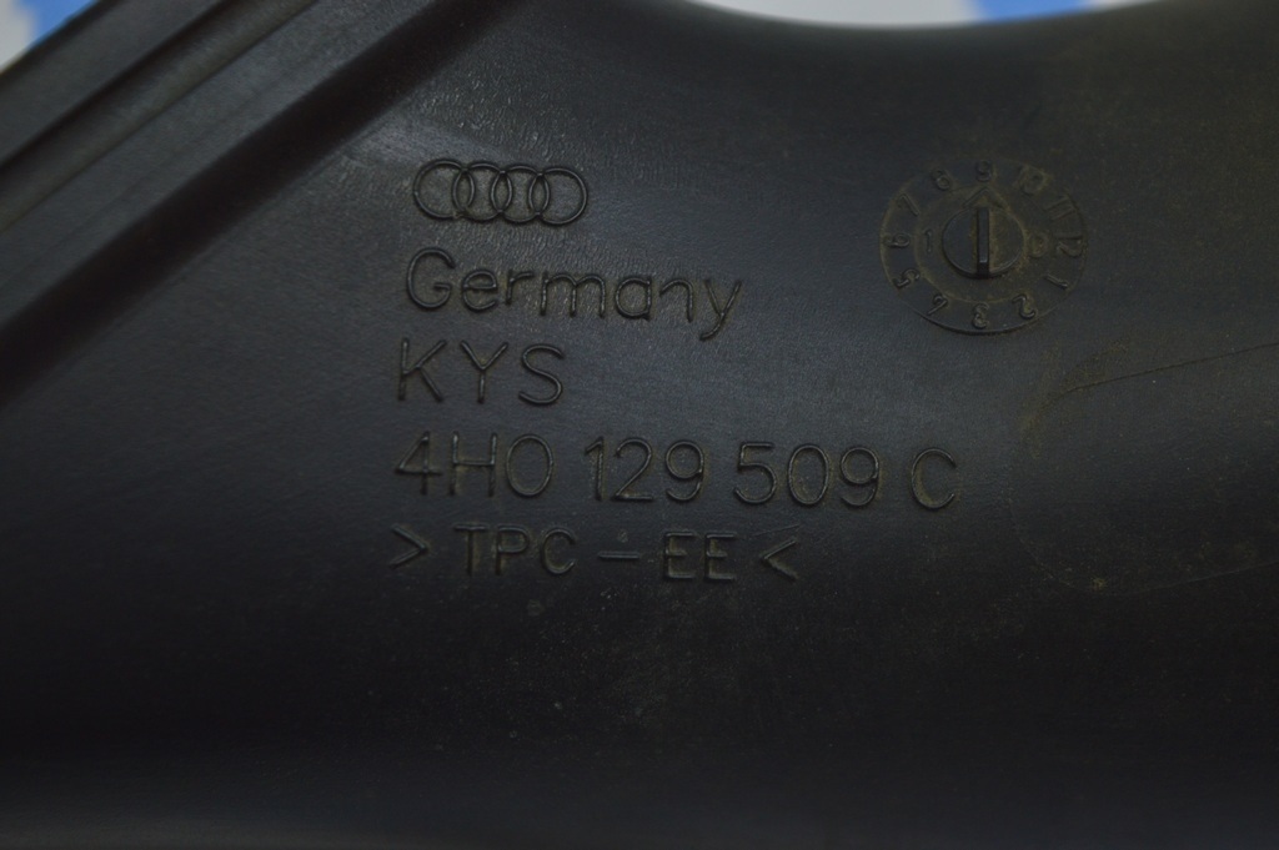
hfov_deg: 24.6
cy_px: 425
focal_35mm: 82
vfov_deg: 16.5
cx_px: 640
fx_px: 2929
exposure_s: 1/80
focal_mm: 55
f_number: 5.6
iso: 400
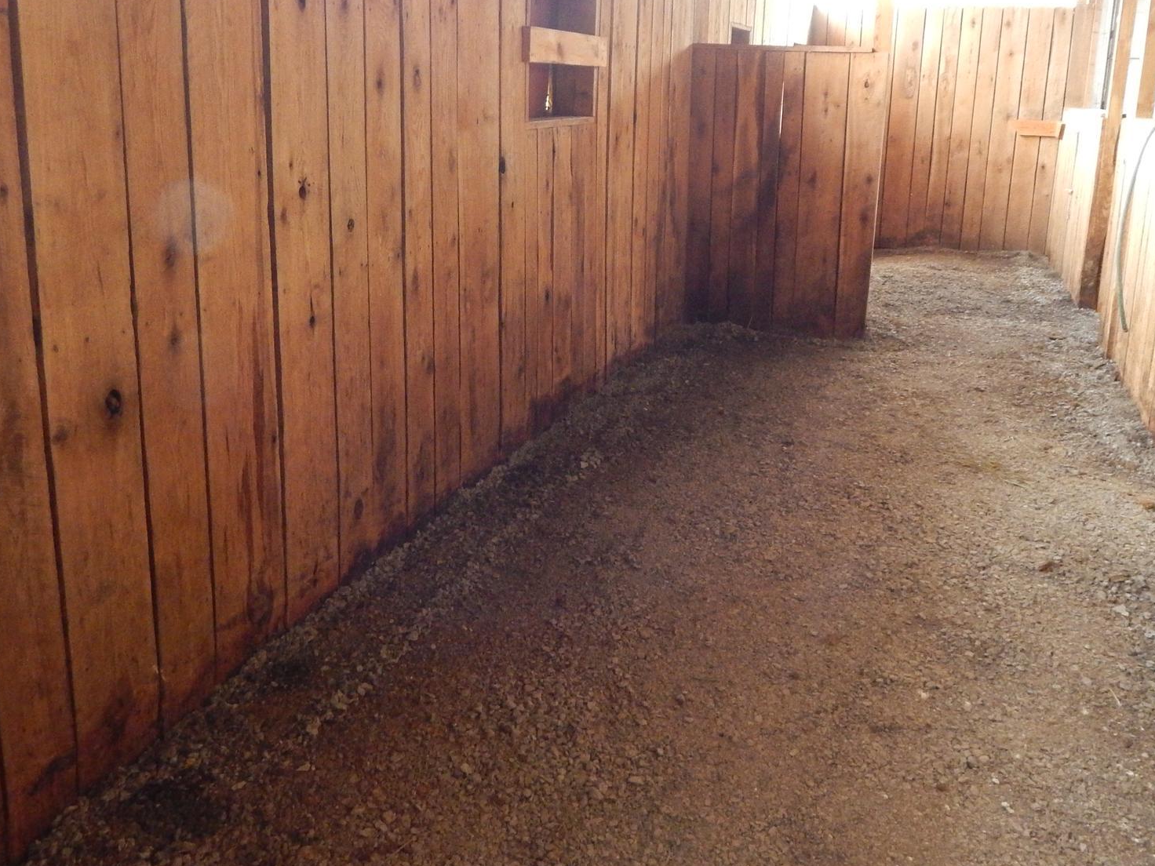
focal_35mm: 32
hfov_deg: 56.8
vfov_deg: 43.6
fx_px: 1068
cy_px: 292
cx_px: 581
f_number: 3
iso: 560
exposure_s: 1/30
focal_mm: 4
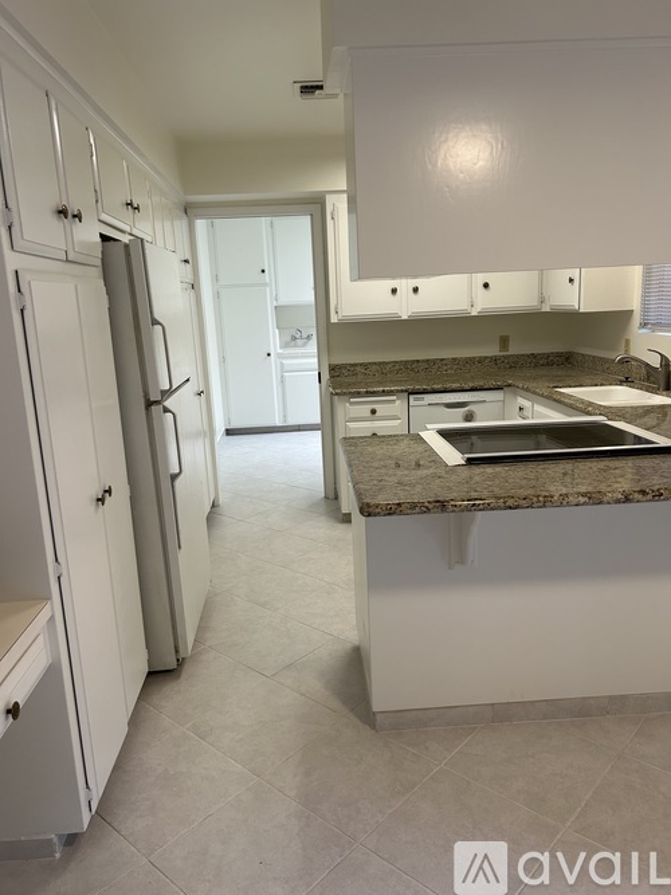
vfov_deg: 67.3
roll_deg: +2.5
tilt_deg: -12.7
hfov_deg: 53.0
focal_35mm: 26
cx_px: 336
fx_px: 672
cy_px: 448
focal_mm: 5.7
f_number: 1.5
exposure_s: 1/120
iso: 125
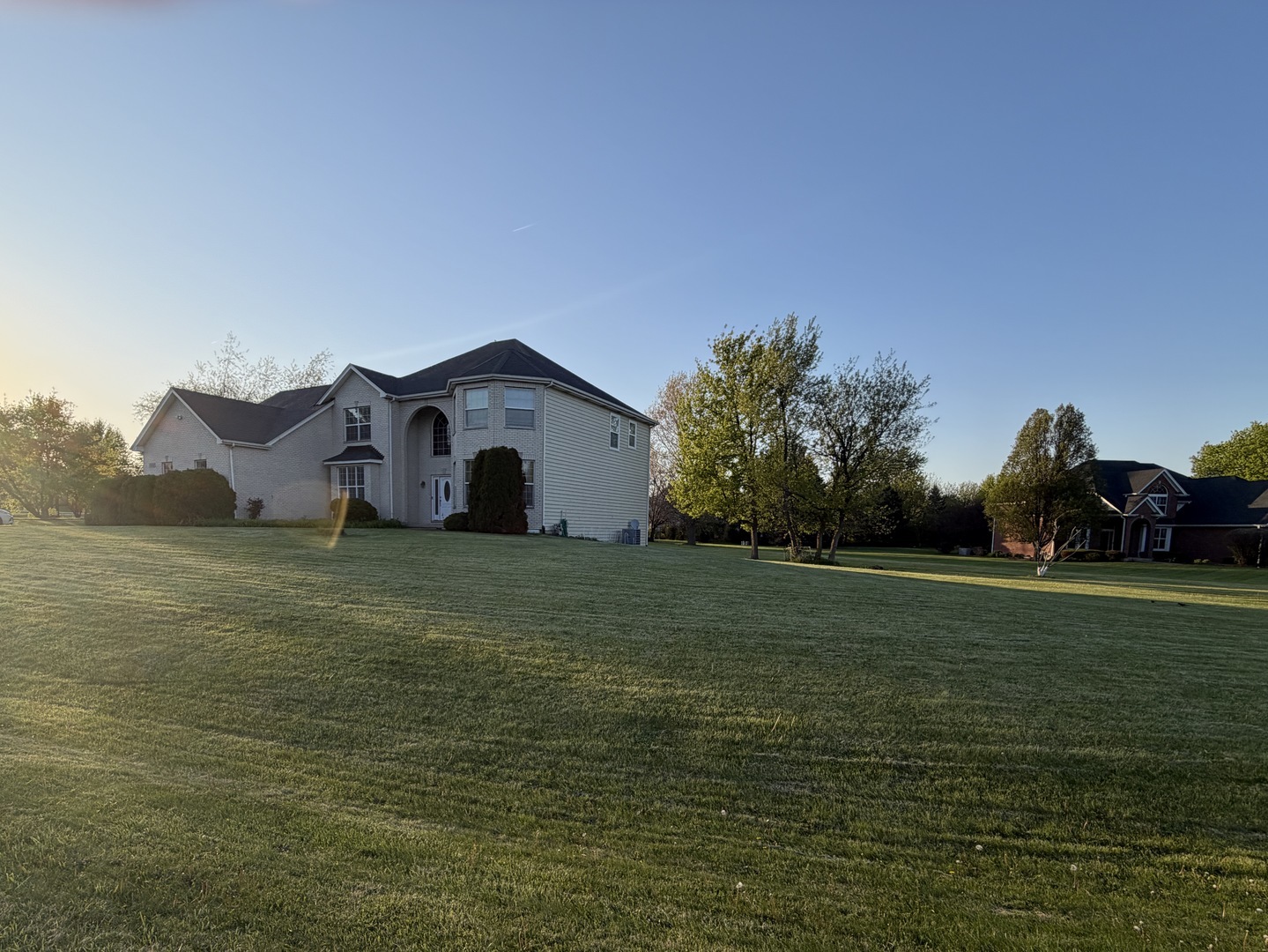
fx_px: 513
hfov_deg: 102.0
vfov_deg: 85.7
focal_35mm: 14
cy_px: 476
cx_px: 634
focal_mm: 2.22
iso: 40
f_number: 2.2
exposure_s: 1/631
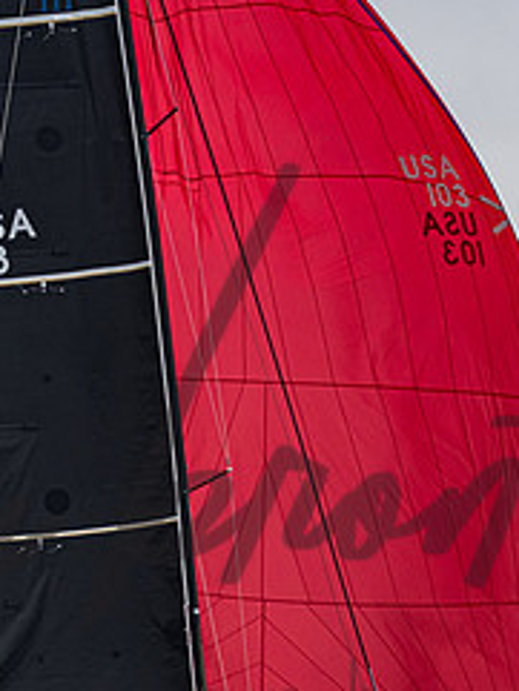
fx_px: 4754
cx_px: 327
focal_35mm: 238
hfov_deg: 6.2
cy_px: 489
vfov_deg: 8.3
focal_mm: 100
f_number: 5.6
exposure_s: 1/6400
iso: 400
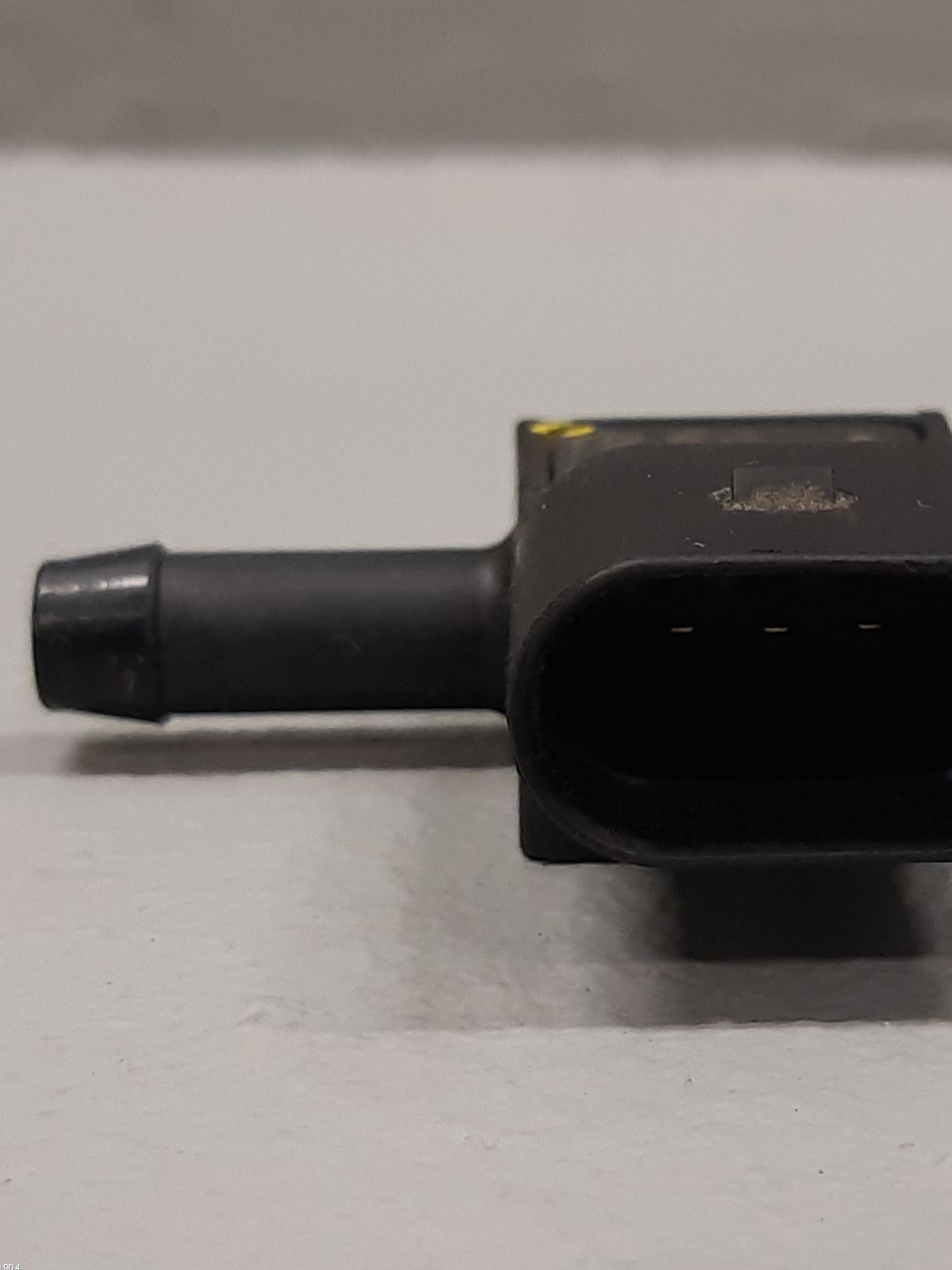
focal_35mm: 35
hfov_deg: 38.9
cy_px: 634
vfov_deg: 52.6
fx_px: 1283
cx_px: 786
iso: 125
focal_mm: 3.93
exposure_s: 1/50
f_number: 1.7
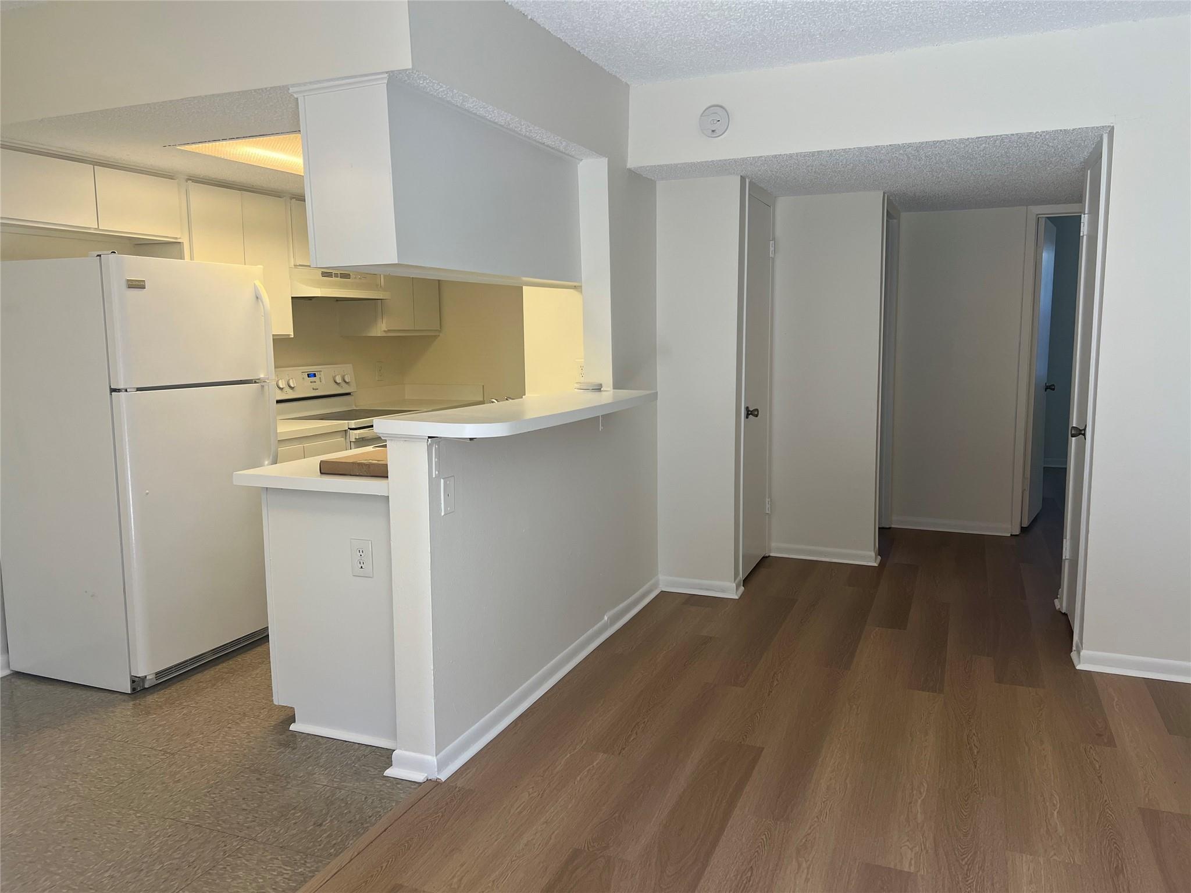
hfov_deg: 67.3
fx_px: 895
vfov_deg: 53.1
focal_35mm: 26
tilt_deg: -8.6
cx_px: 596
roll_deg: +0.9
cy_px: 446
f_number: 1.5
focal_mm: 5.7
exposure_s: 1/120
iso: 80
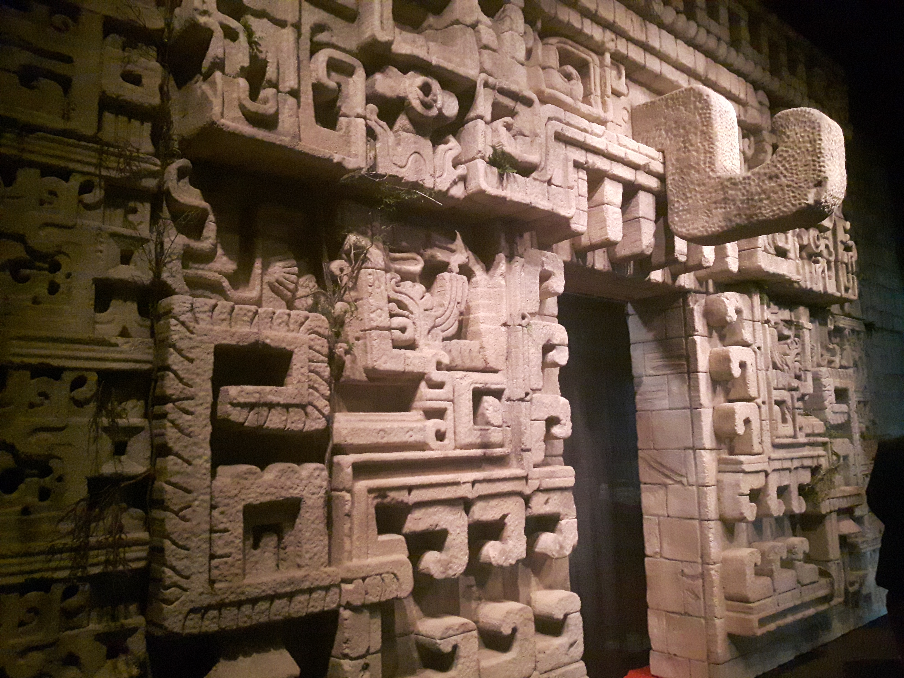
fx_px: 810
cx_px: 452
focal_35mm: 31
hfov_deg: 58.4
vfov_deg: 45.4
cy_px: 339
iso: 640
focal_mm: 3.7
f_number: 1.9
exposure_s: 1/17
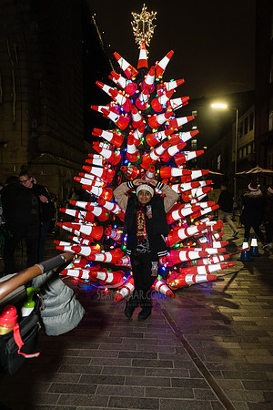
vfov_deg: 67.4
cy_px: 205
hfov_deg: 47.9
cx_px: 136
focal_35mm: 27
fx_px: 307
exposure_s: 1/125
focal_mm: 27
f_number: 4.5
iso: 5000
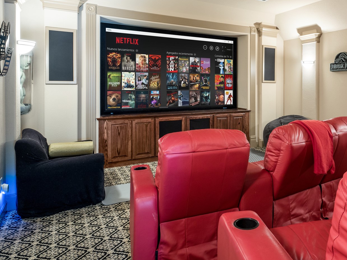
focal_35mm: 27
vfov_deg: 50.5
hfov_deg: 61.7
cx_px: 259
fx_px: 271
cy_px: 88
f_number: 10
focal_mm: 16
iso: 320
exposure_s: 6
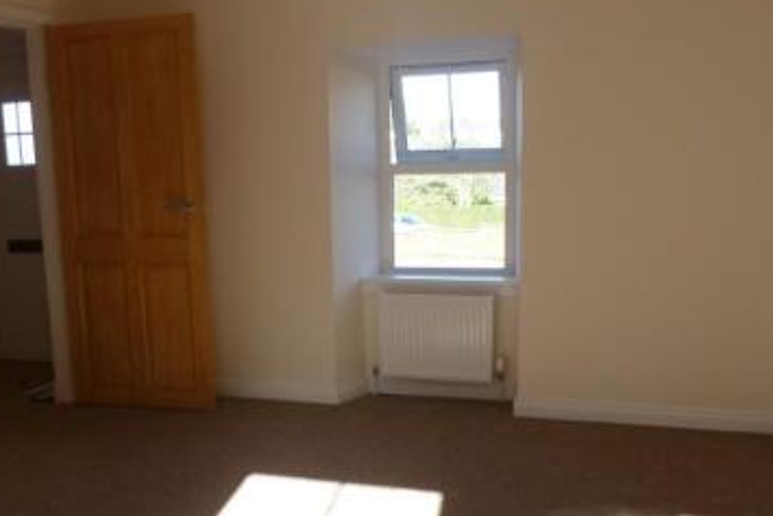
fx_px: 881
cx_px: 328
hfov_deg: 47.2
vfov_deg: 32.4
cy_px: 349
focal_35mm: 41
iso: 100
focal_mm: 4.3
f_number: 3.3
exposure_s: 1/100
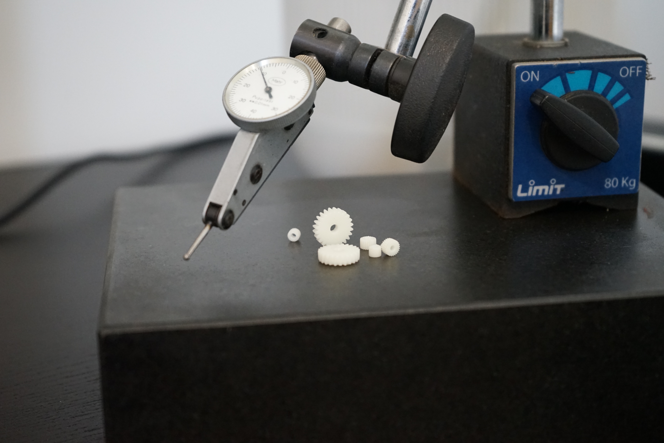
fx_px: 1125
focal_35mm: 61
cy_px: 222
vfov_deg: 22.3
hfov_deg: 32.9
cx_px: 332
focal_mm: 61
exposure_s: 1/80
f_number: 5.6
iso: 4000
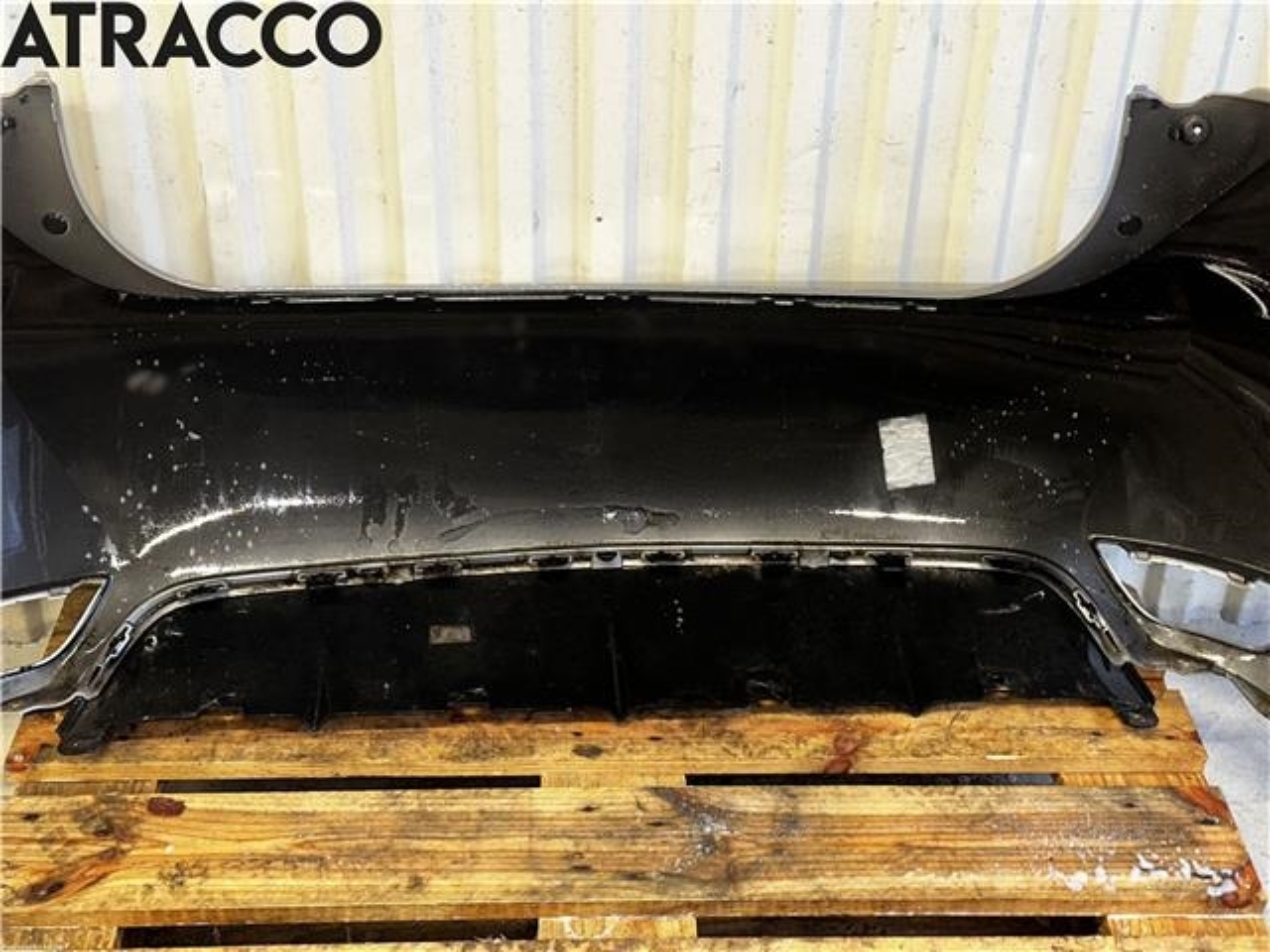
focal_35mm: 48
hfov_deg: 39.7
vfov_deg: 30.3
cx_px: 635
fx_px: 1761
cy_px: 476
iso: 64
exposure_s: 1/21
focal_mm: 6.86
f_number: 1.78
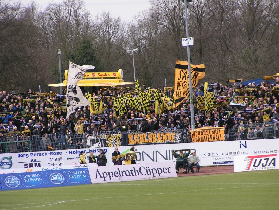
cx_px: 140
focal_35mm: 283
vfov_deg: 5.3
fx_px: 2281
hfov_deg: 7.0
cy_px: 105
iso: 50
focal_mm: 43.3
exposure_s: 1/400
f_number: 4
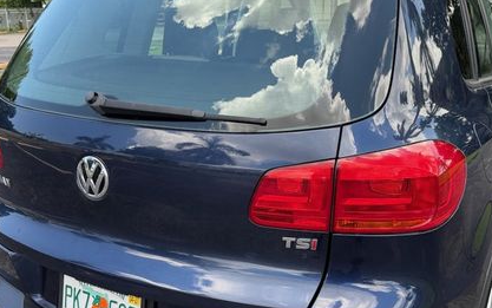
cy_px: 186
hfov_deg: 50.3
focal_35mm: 39
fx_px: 523
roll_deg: +1.6
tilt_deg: -18.1
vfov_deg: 32.7
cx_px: 260
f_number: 1.78
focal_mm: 6.76
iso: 80
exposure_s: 1/551
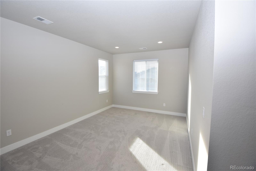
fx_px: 107
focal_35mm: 15
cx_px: 128
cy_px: 86
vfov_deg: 77.3
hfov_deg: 100.4
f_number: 5
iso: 400
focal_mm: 10
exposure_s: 1/250
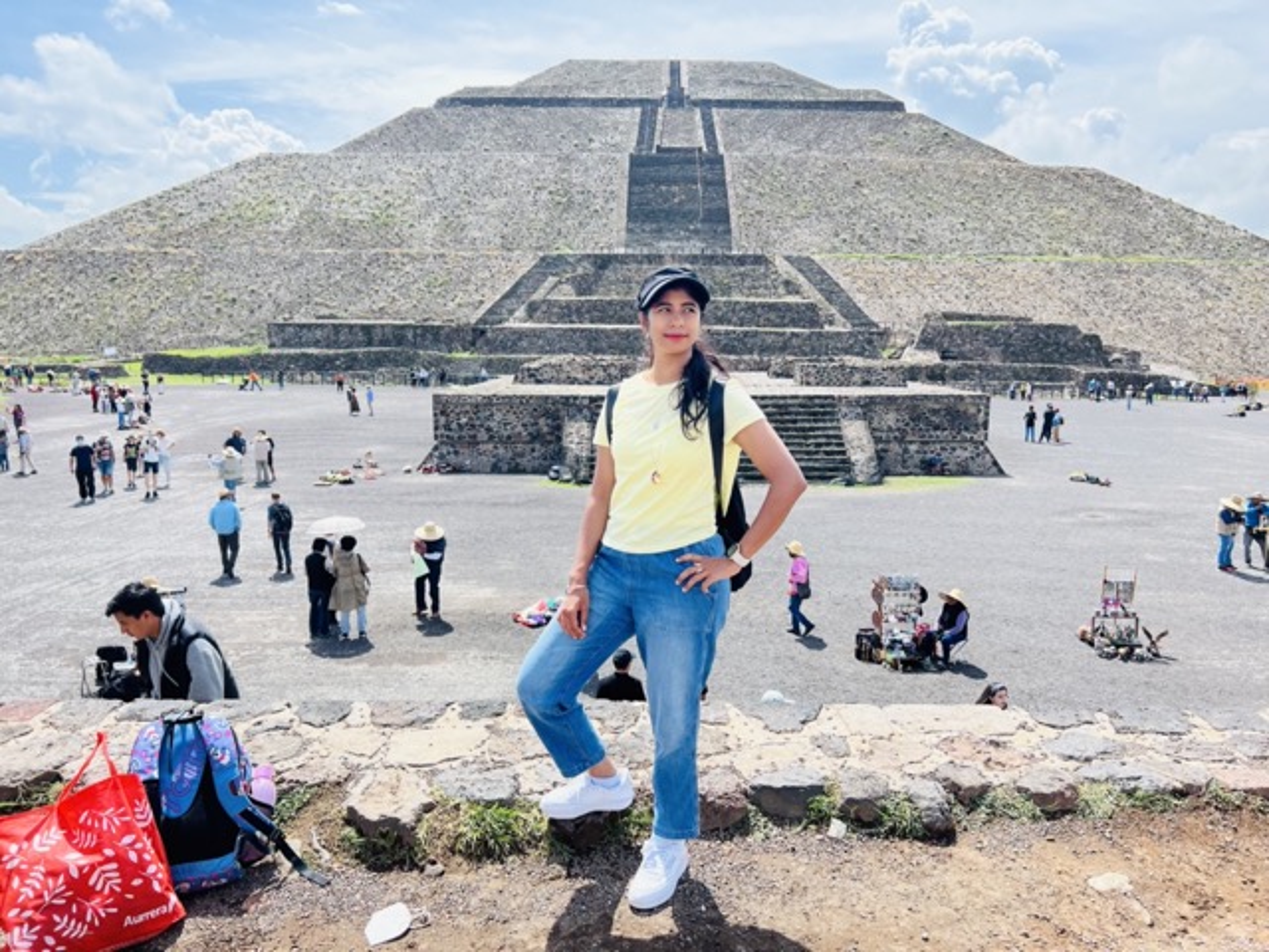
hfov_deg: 67.3
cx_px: 634
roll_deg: +0.1
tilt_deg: -9.4
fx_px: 953
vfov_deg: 53.1
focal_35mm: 26
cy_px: 476
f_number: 1.5
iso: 50
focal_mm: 5.7
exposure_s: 1/2841
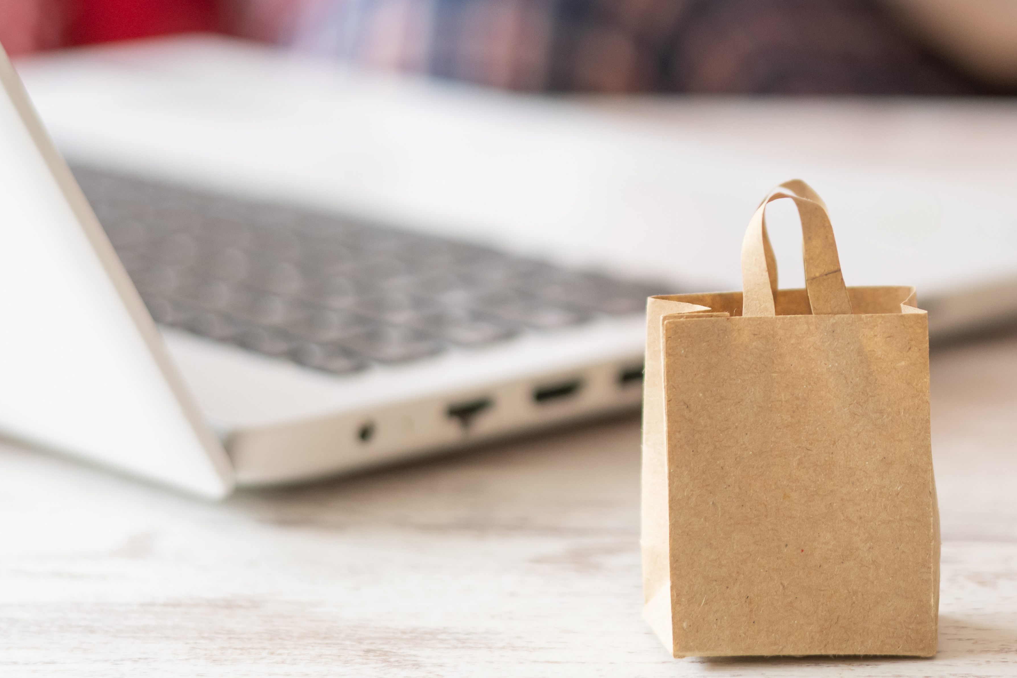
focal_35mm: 116
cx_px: 904
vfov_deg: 11.6
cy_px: -74
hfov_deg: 17.4
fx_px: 3276
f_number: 2.8
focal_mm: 50
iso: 500
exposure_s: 1/125
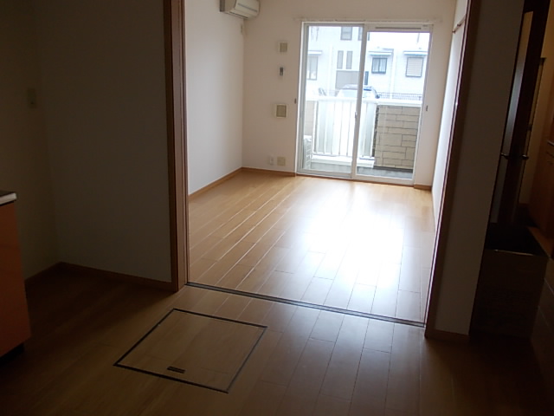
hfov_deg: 63.4
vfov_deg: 49.7
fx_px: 448
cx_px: 277
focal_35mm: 28
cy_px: 208
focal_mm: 4
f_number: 2.7
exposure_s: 1/50
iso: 80
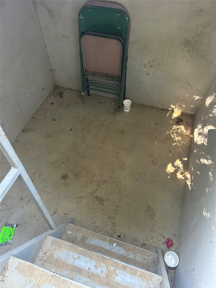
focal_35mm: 26
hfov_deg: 53.1
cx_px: 108
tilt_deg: -53.4
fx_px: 216
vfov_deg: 67.3
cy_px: 144
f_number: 1.5
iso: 500
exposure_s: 1/60
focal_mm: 5.7
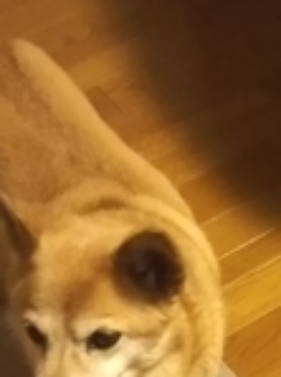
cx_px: 427
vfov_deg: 19.1
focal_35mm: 101
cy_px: 349
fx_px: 1098
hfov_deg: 13.7
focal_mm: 4
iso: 640
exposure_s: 1/8
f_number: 2.2
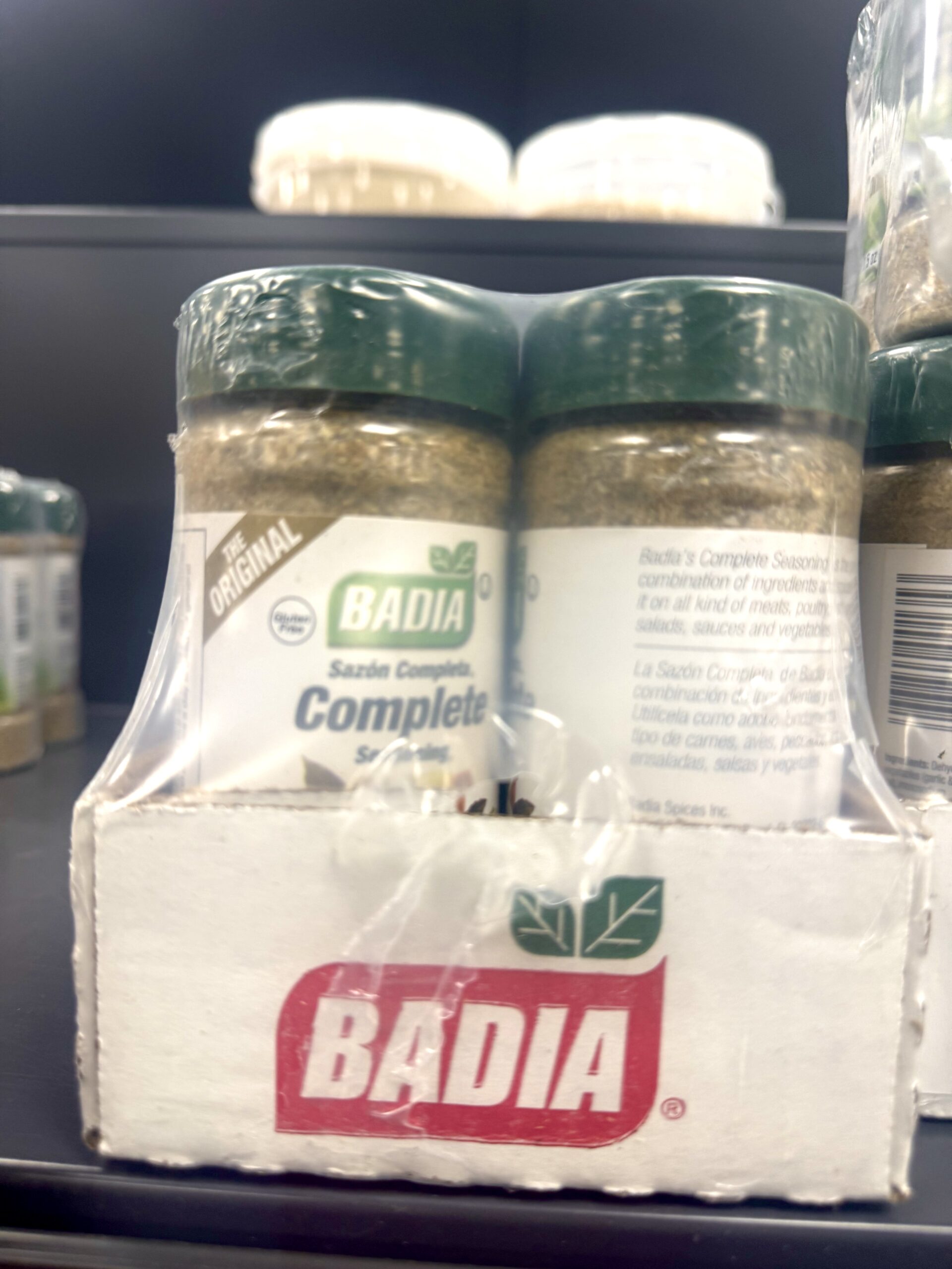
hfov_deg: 56.8
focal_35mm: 24
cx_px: 476
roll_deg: -2.2
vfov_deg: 71.6
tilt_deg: -4.6
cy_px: 634
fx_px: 880
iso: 100
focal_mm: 6.76
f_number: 1.78
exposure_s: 1/100
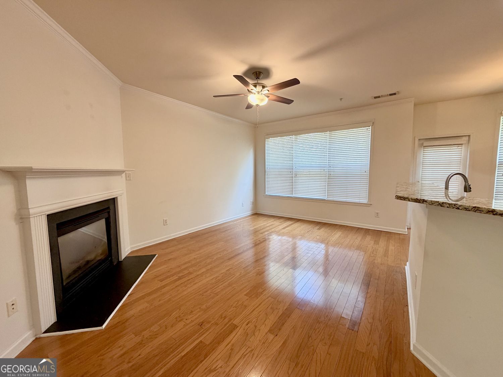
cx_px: 252
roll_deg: +0.9
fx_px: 203
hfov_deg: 102.1
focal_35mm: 14
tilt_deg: -5.1
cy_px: 188
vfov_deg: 85.7
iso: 200
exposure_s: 1/60
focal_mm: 2.22
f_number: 2.2
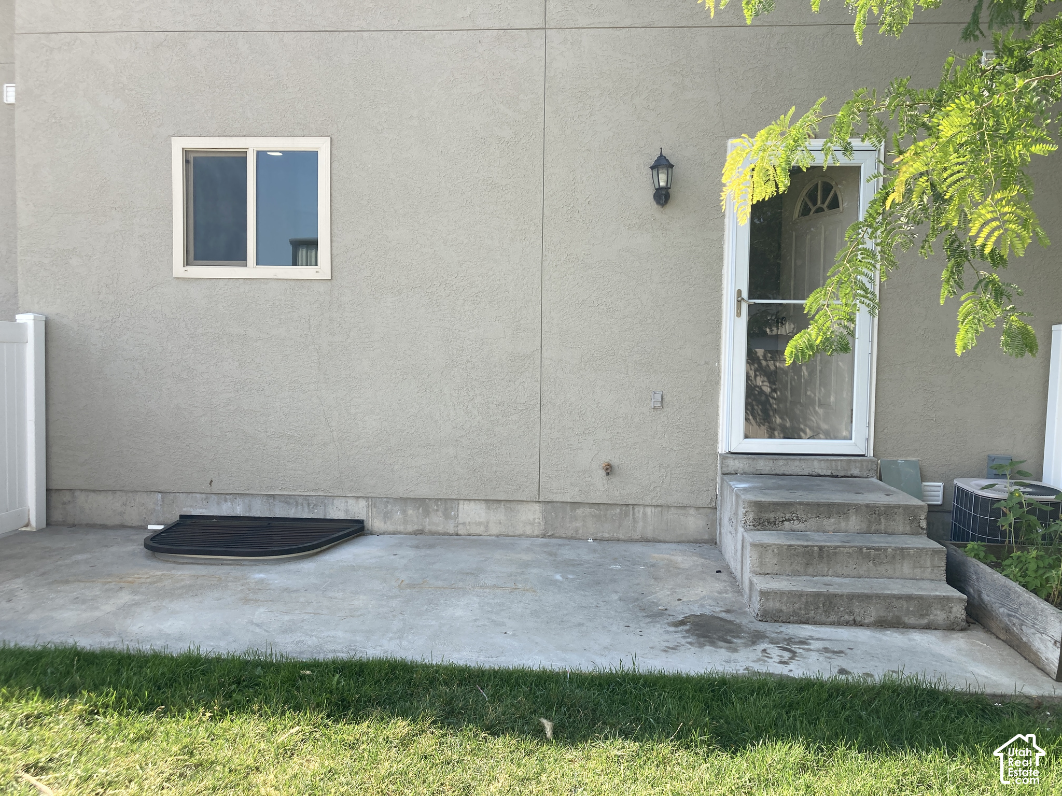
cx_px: 531
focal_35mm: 28
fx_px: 859
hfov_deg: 63.4
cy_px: 398
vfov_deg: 49.7
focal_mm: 3.99
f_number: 1.8
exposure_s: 1/694
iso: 20
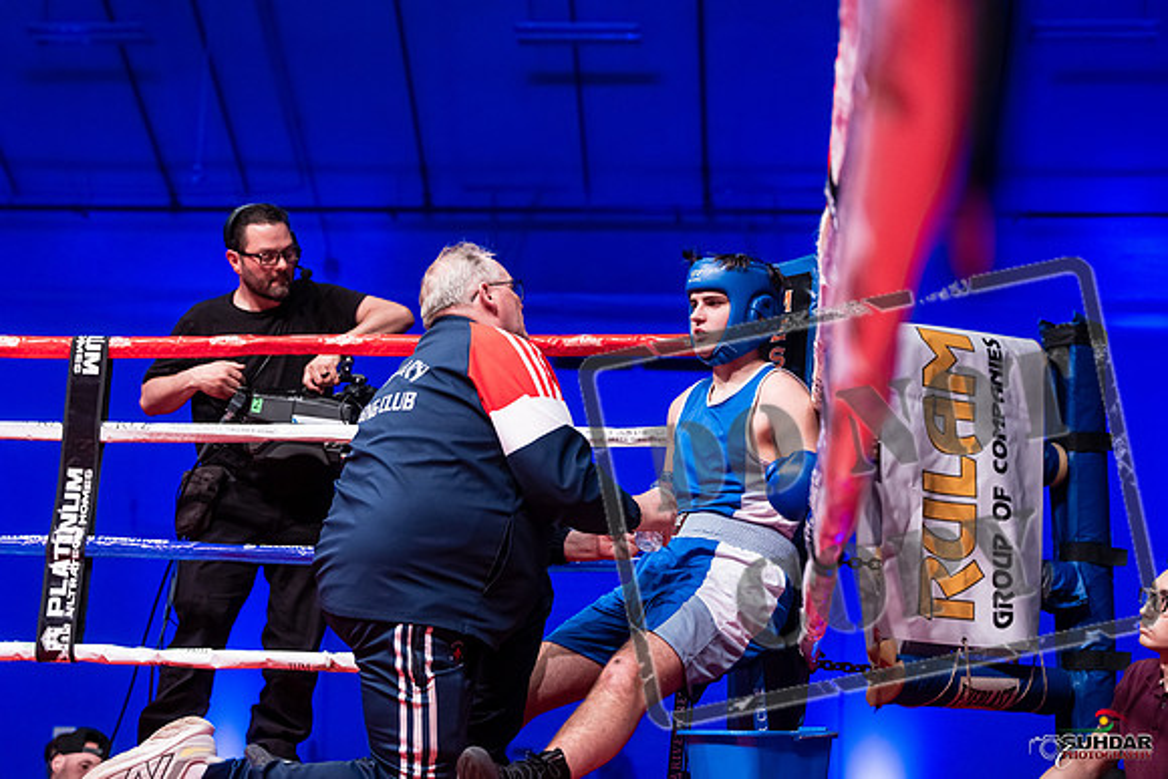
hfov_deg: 34.5
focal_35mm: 58
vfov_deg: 23.4
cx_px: 584
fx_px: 1882
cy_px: 390
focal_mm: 58
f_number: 2.8
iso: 3200
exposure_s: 1/640
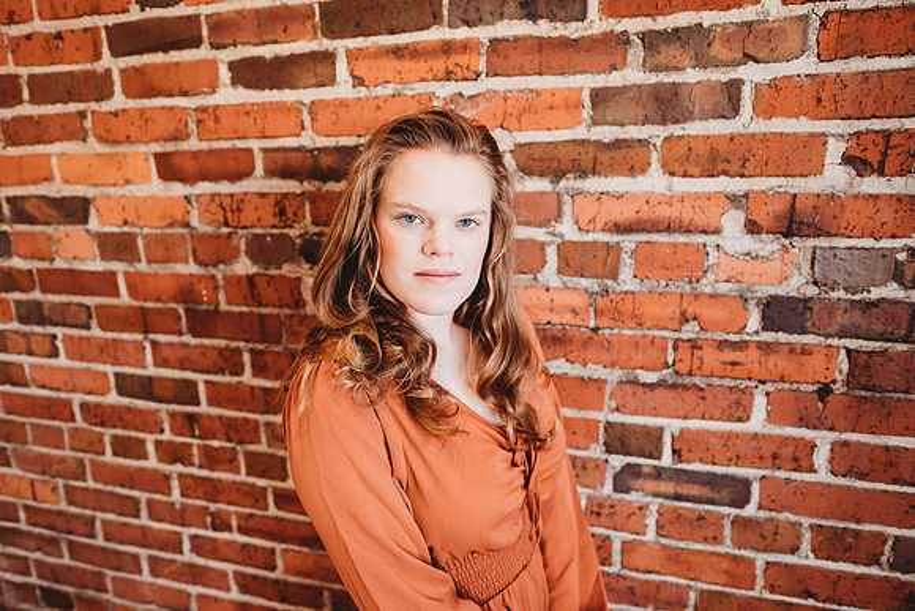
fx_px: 610
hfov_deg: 73.7
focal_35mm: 24
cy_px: 306
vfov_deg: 53.2
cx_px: 458
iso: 500
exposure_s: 1/160
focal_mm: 24
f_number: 2.2
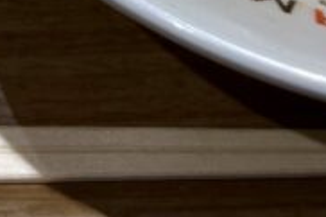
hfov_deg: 13.5
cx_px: 179
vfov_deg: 7.8
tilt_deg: -55.6
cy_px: -429
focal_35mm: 152
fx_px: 1375
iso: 32
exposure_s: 1/118
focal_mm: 5.1
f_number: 1.6
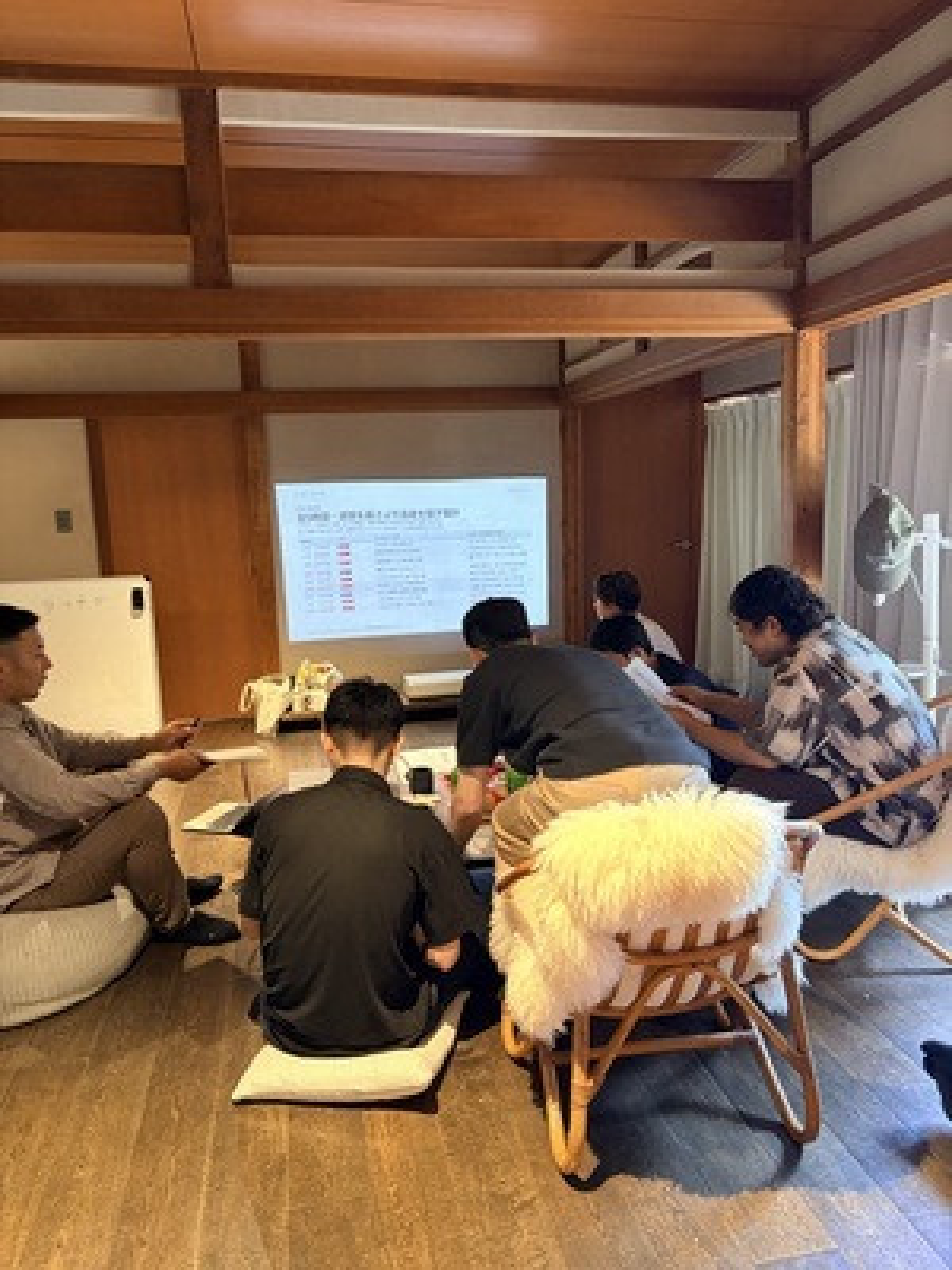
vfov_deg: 67.3
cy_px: 635
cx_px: 476
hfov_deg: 53.1
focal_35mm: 26
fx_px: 953
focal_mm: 5.96
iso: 400
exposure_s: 1/40
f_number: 1.6
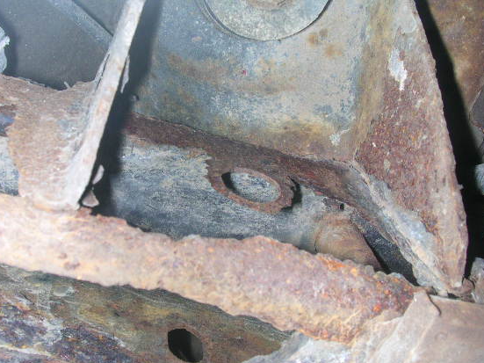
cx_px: 215
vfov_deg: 33.6
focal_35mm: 43
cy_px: 190
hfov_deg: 43.8
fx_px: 601
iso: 100
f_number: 4.5
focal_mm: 5.6
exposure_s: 1/60
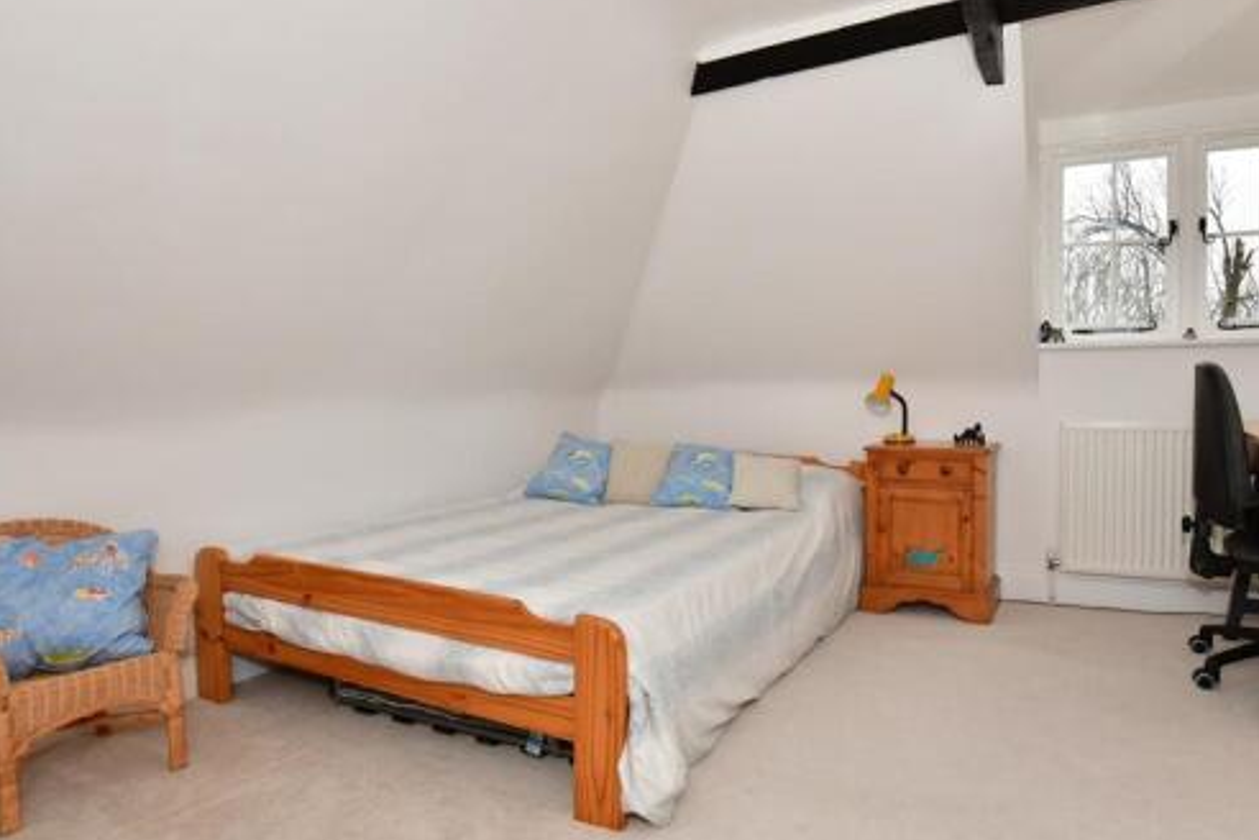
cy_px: 437
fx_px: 699
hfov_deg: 83.0
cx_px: 752
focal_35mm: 20
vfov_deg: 61.9
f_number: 8
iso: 500
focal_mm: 10
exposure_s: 1/125
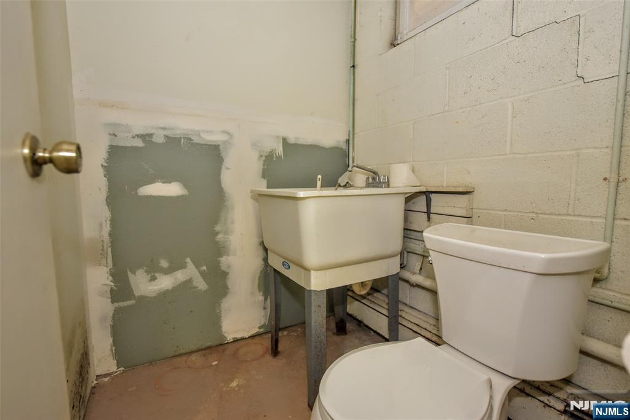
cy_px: 210
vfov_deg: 70.5
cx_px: 315
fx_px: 298
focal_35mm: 17
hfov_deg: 93.3
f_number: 2.8
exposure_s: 1/60
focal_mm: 17
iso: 3200
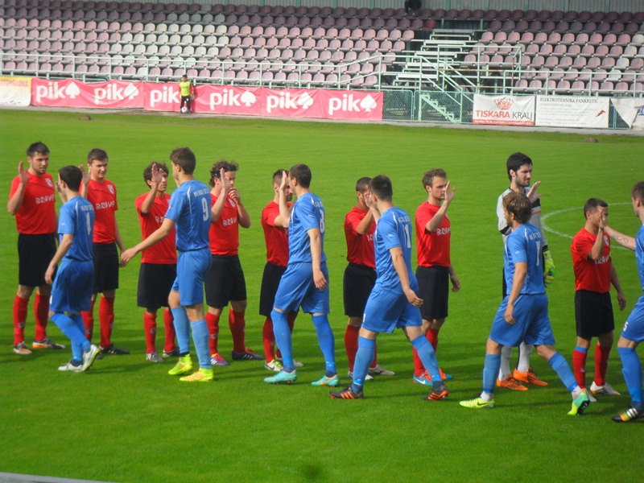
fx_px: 2512
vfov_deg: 11.0
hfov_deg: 14.6
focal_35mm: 135
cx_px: 322
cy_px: 242
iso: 100
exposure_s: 1/250
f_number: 5.9
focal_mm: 24.5
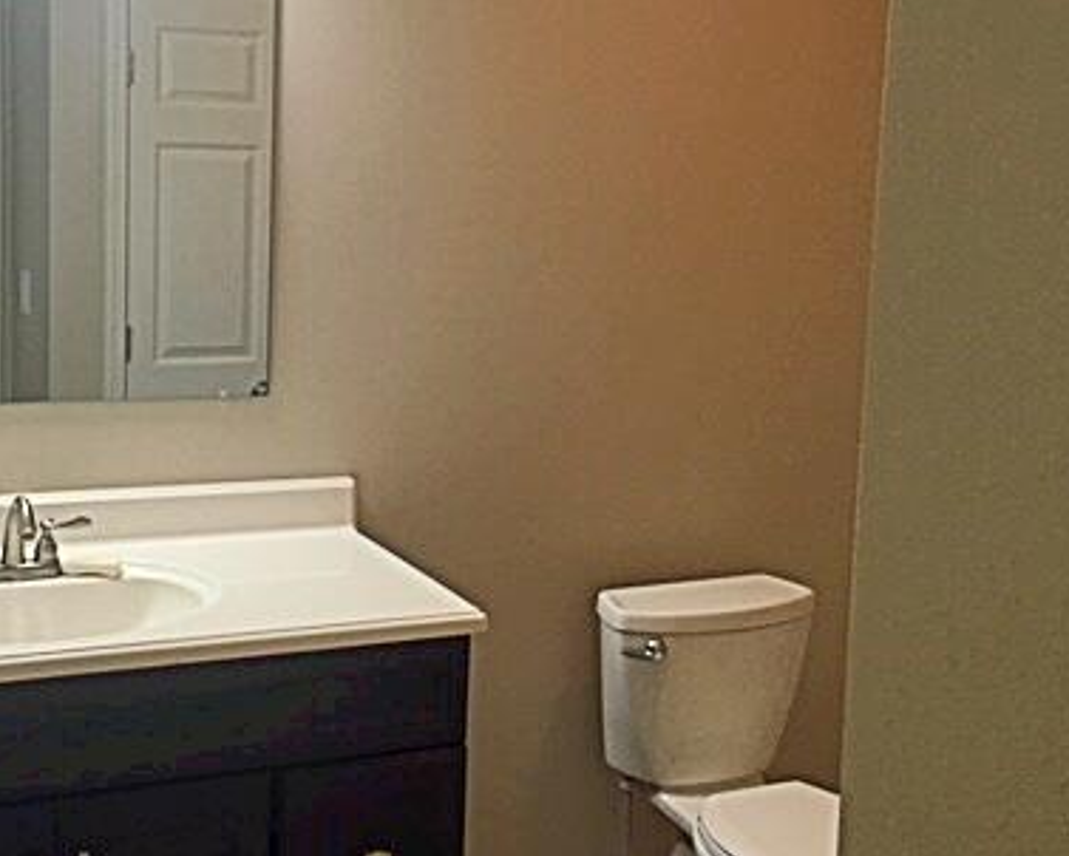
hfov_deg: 38.5
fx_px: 1519
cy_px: 360
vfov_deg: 31.4
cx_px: 403
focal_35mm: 48
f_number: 2.2
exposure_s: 1/30
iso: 40
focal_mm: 4.15
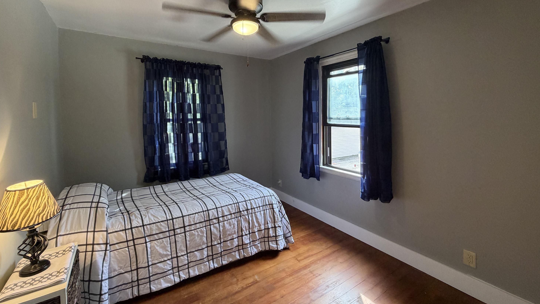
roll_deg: +1.0
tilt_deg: -1.9
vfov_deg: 66.5
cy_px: 123
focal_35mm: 16
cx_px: 261
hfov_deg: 99.3
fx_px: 229
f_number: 2.2
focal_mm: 2.22
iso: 250
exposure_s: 1/60
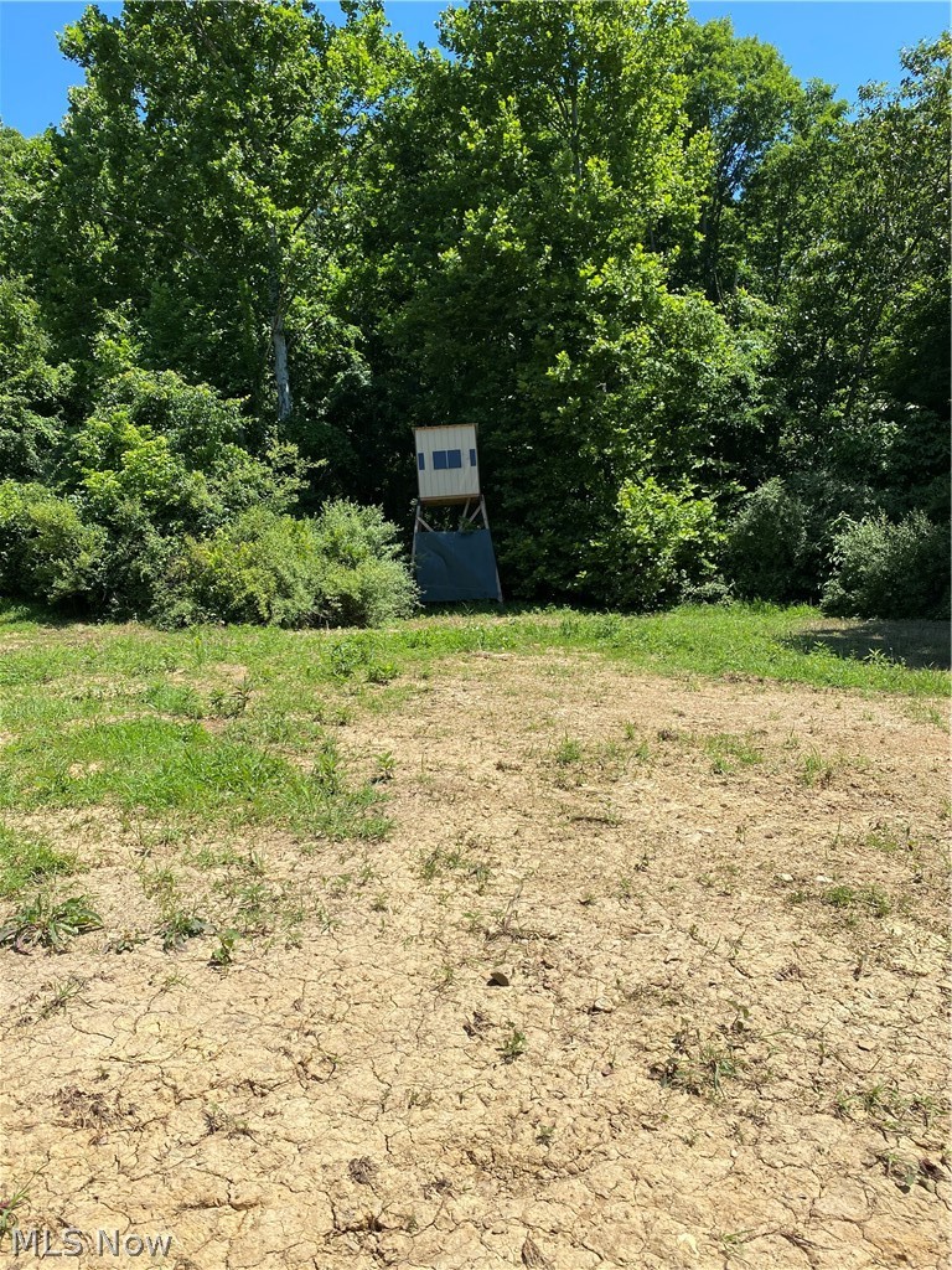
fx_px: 953
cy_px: 635
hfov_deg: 53.1
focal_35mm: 26
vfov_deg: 67.3
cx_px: 476
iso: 32
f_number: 1.8
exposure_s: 1/2222
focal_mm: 4.25
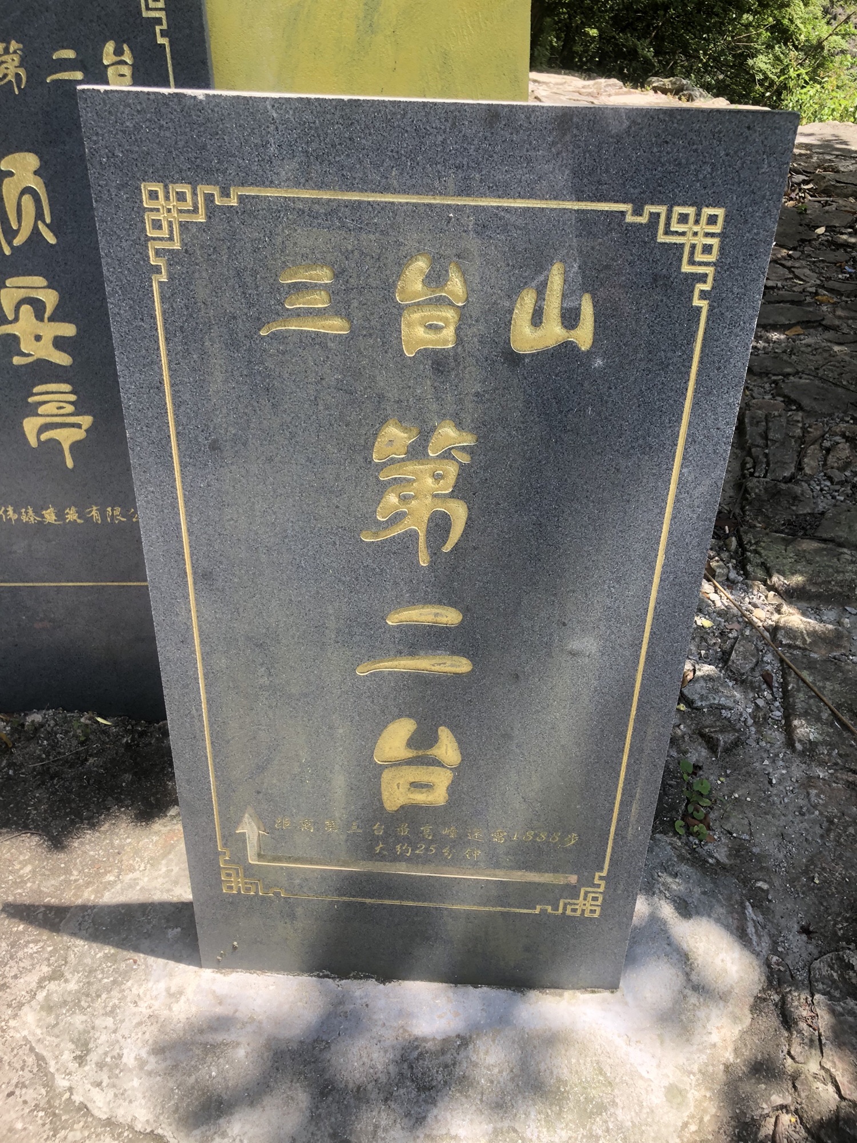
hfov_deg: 49.7
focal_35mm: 28
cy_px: 572
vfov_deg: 63.4
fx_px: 924
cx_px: 428
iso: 20
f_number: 1.8
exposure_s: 1/421
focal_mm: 4
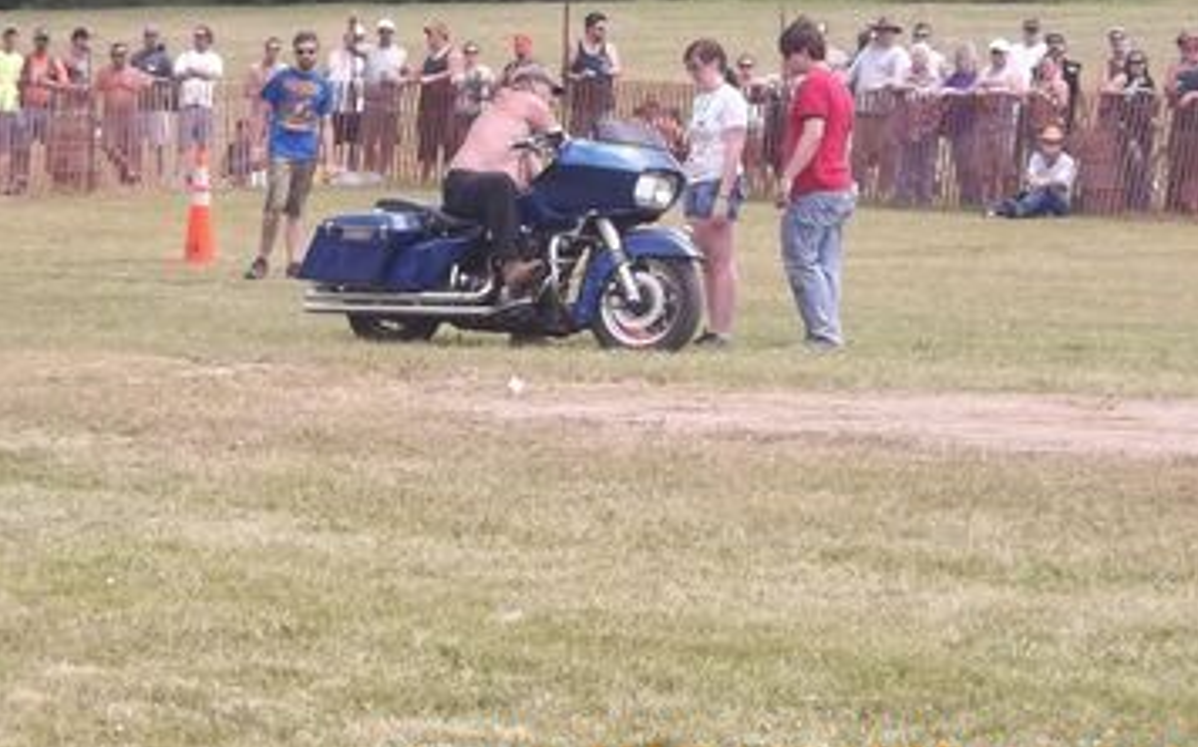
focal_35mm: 161
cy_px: 299
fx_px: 5253
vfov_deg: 8.1
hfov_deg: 13.0
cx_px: 559
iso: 85
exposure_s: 1/160
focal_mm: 24.5
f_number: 5.9
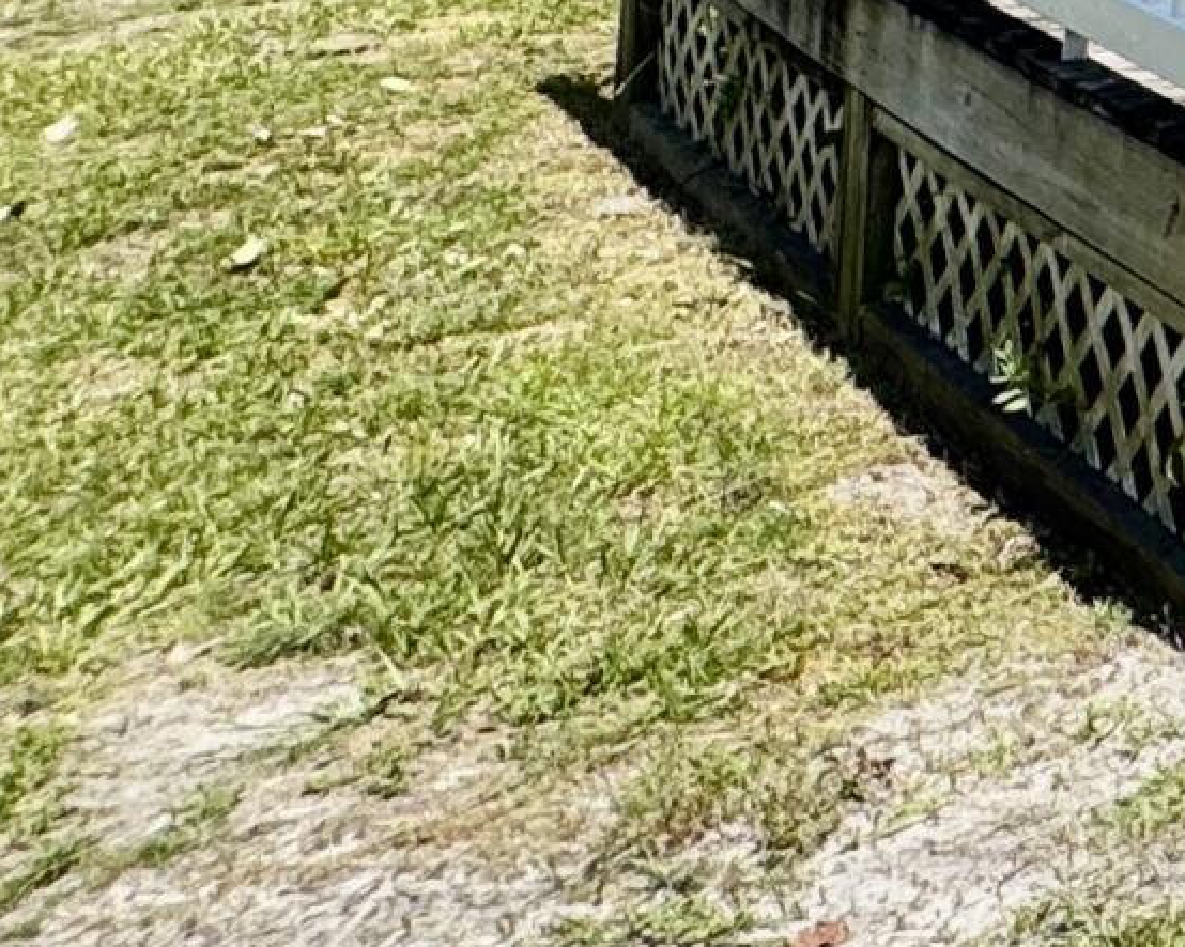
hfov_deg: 15.6
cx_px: 2742
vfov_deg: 17.3
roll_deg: -1.1
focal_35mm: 74
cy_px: -710
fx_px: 2595
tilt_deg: +4.8
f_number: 2.2
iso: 50
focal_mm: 2.22
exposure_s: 1/1506
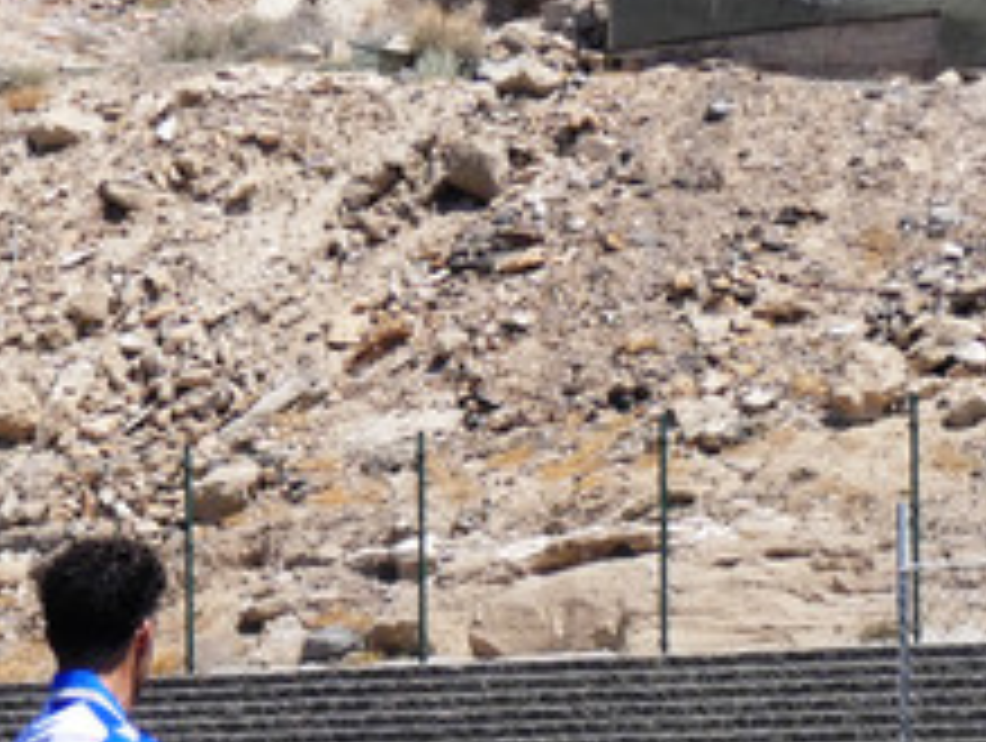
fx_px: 8902
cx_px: 198
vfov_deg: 4.8
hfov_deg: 6.3
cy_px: 935
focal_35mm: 312
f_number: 4.9
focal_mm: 19.2
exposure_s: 1/1000
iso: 200
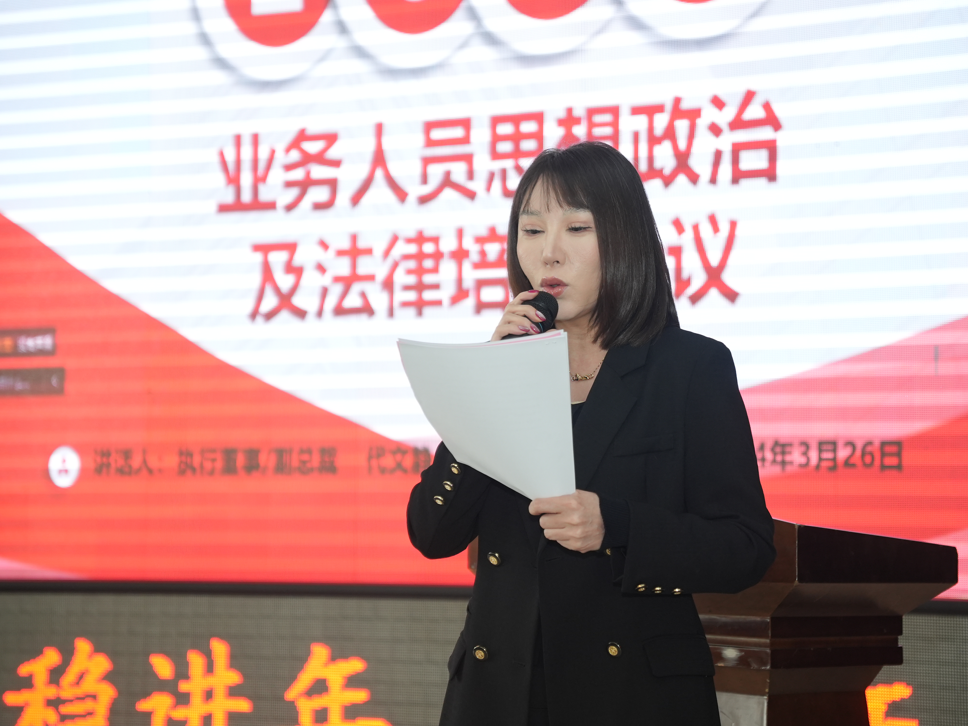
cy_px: 358
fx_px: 2684
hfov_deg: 20.4
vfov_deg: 15.4
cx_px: 521
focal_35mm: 96
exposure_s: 1/125
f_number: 2.8
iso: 800
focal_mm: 58
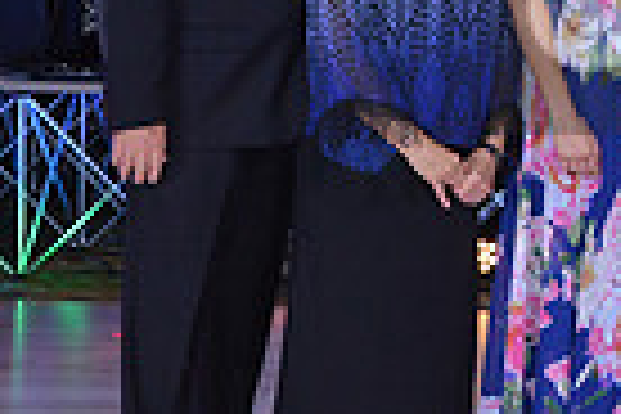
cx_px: 981
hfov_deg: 13.1
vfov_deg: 9.3
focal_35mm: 147
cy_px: 16
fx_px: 2536
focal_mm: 35
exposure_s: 1/250
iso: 2000
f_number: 5
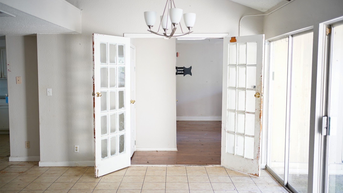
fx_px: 337
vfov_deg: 32.0
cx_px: 173
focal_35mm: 37
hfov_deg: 54.0
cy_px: 103
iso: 320
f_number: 1.8
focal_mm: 35
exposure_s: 1/80
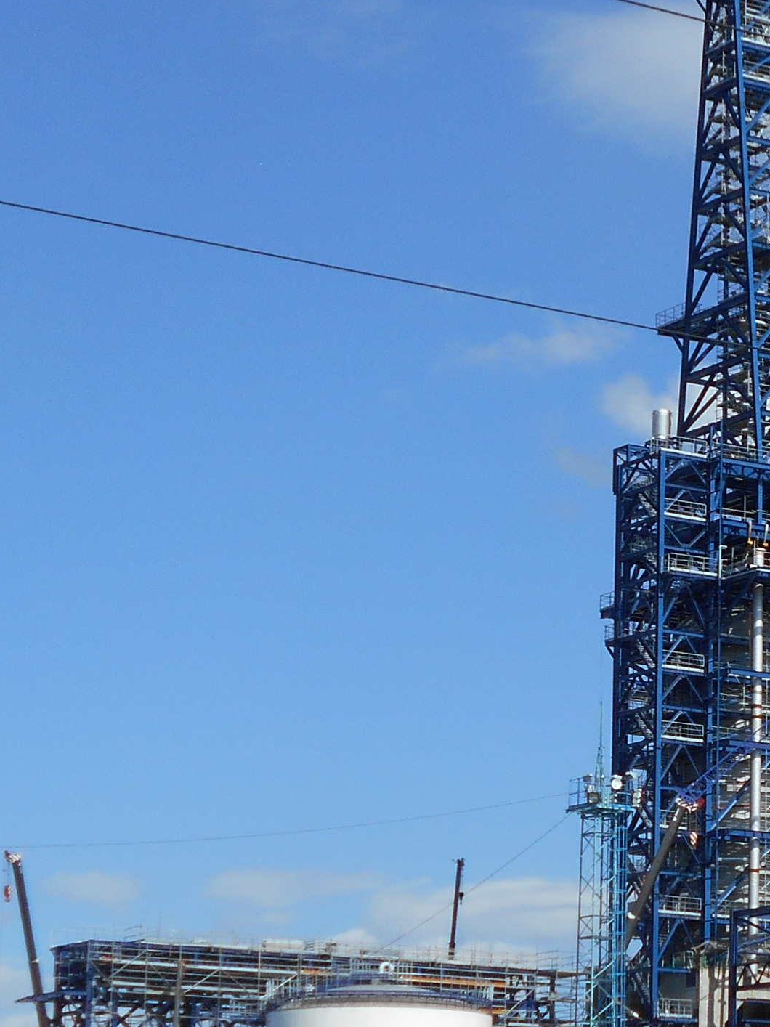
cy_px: 572
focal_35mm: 129
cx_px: 867
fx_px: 3827
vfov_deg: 15.3
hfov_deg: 11.3
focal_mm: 8.8
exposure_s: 1/1000
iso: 80
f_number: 4.5
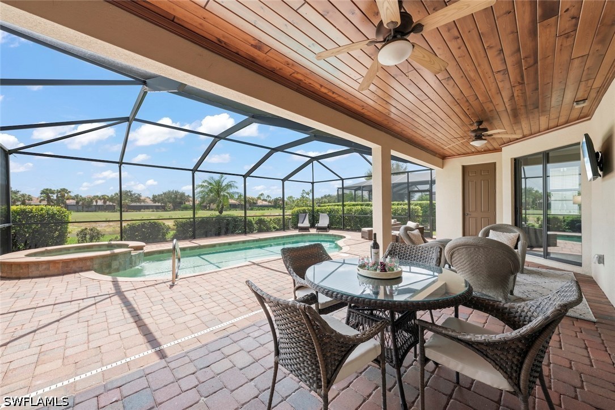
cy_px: 205
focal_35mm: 14
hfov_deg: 104.2
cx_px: 308
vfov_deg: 81.2
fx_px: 239
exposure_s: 1/40
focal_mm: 14
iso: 400
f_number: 11
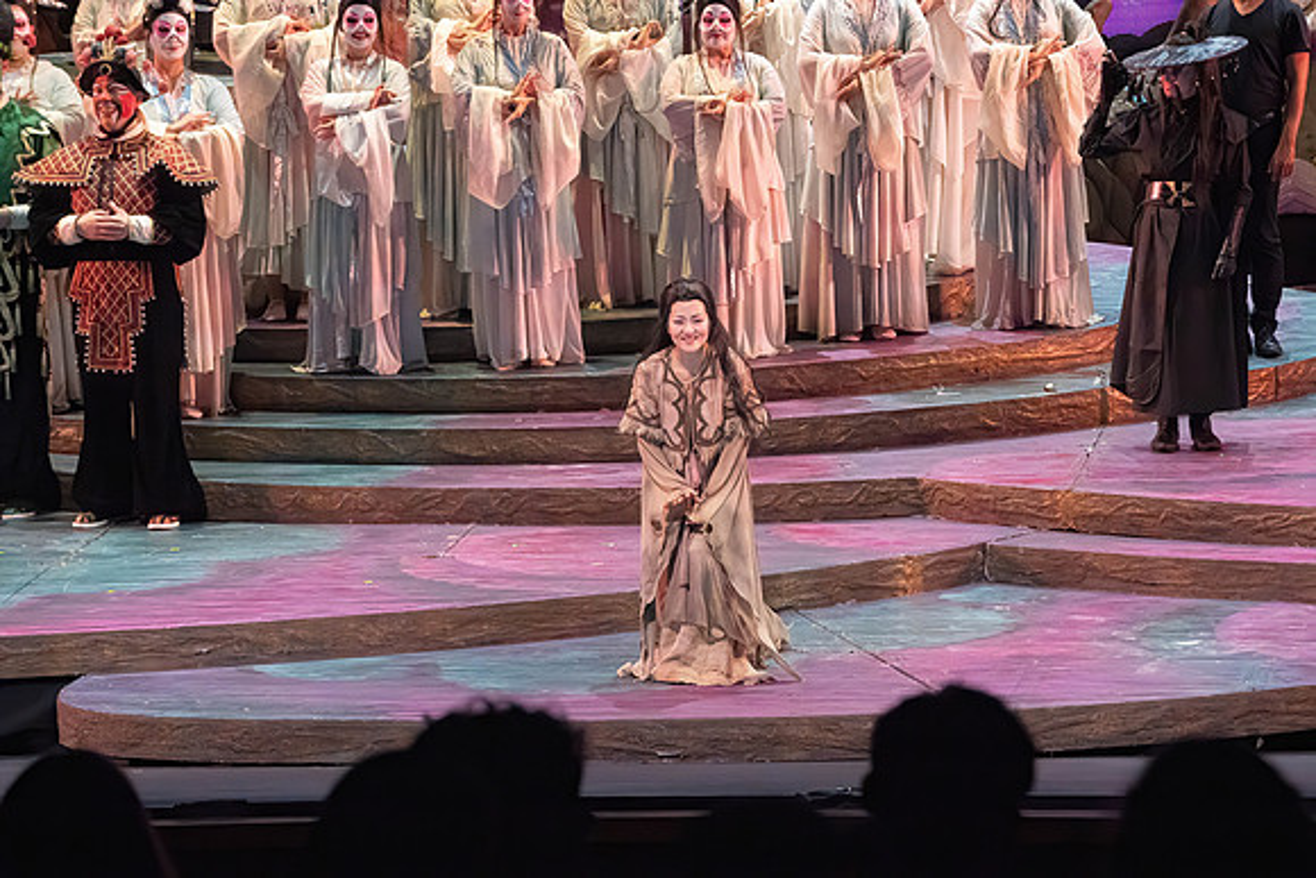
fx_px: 7312
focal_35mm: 200
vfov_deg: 6.9
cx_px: 658
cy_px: 439
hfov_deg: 10.3
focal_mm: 200
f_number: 10
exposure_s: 1/1000
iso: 20000
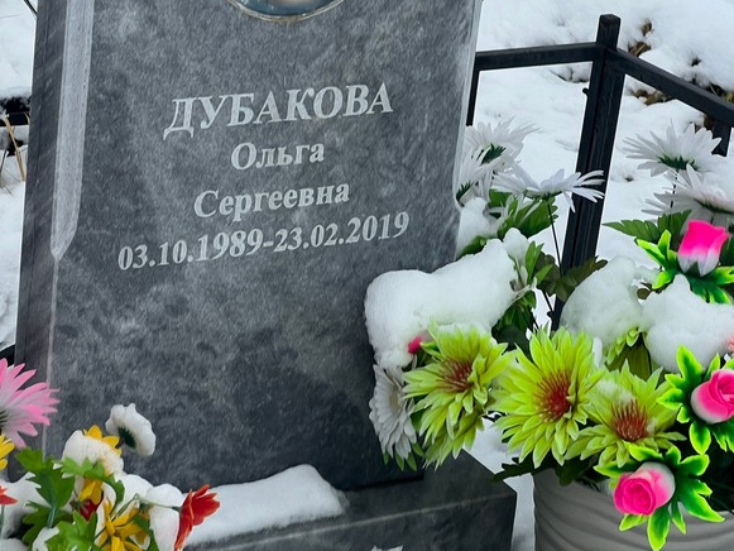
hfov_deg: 18.5
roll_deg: -5.2
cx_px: 303
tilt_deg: -20.6
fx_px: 2248
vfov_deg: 13.9
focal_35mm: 106
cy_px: 187
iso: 40
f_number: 2.8
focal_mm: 9
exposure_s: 1/99
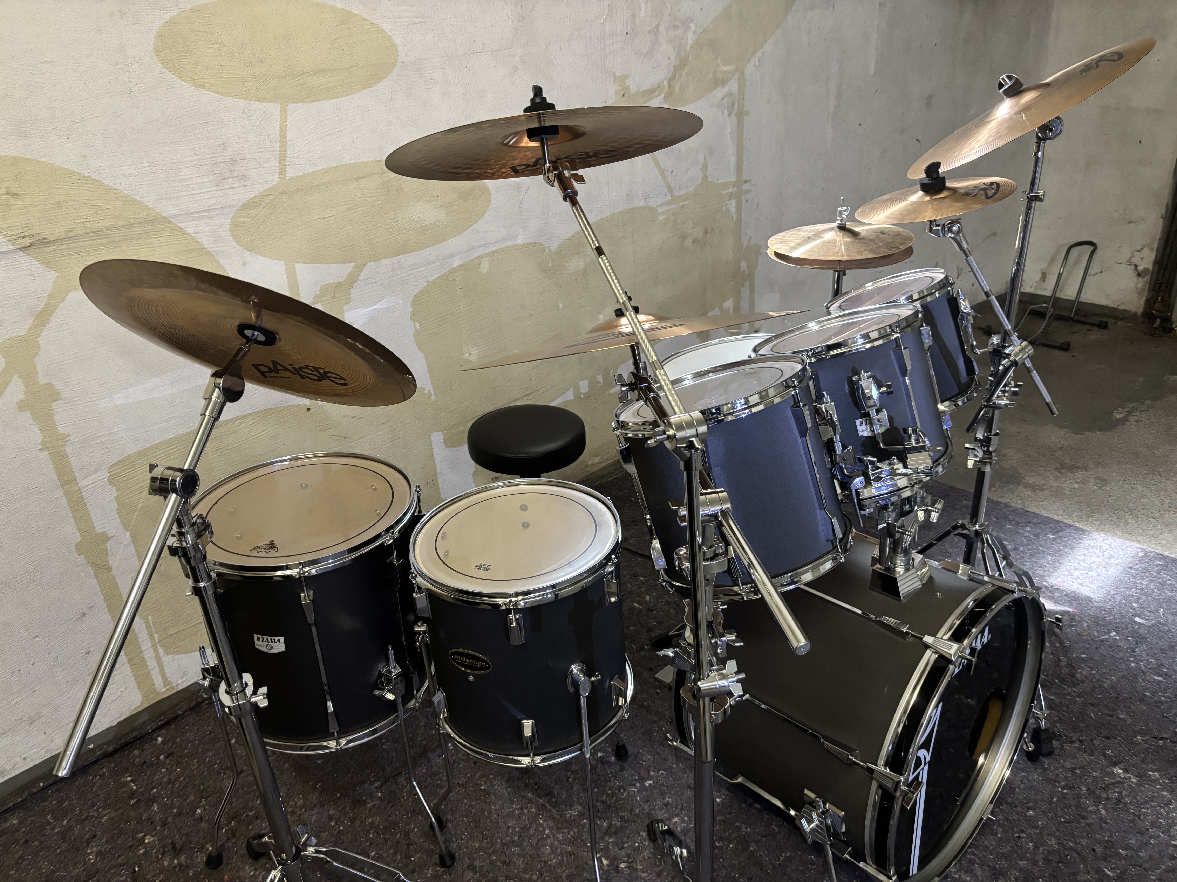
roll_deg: +3.2
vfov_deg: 53.1
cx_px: 588
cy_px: 441
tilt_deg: -26.5
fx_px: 884
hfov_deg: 67.3
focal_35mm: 26
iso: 500
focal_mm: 5.96
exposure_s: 1/50
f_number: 1.6
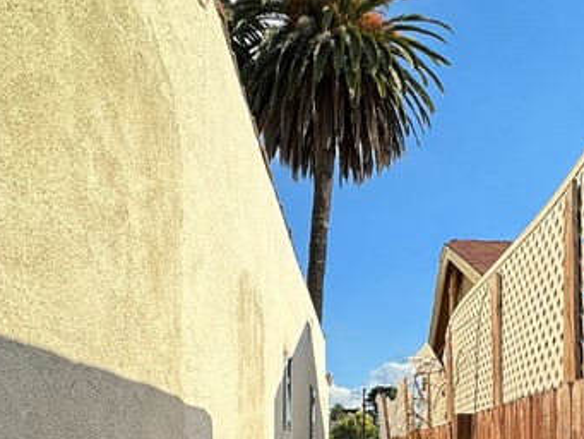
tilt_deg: -0.3
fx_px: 709
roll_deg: +0.1
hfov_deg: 44.1
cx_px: 389
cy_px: 480
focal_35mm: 42
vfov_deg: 30.8
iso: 40
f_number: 2.2
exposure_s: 1/1506
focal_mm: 2.22
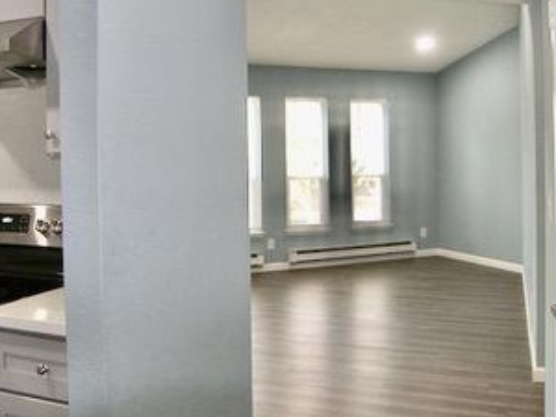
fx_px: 642
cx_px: 222
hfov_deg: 46.5
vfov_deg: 35.8
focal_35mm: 40
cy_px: 158
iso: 100
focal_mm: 5
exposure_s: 1/30
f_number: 2.8
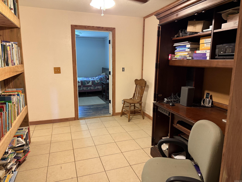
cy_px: 91
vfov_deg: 56.8
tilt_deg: -10.0
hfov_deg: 71.6
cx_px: 121
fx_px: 168
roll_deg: -0.3
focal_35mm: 24
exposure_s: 1/60
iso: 400
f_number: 1.78
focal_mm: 6.76
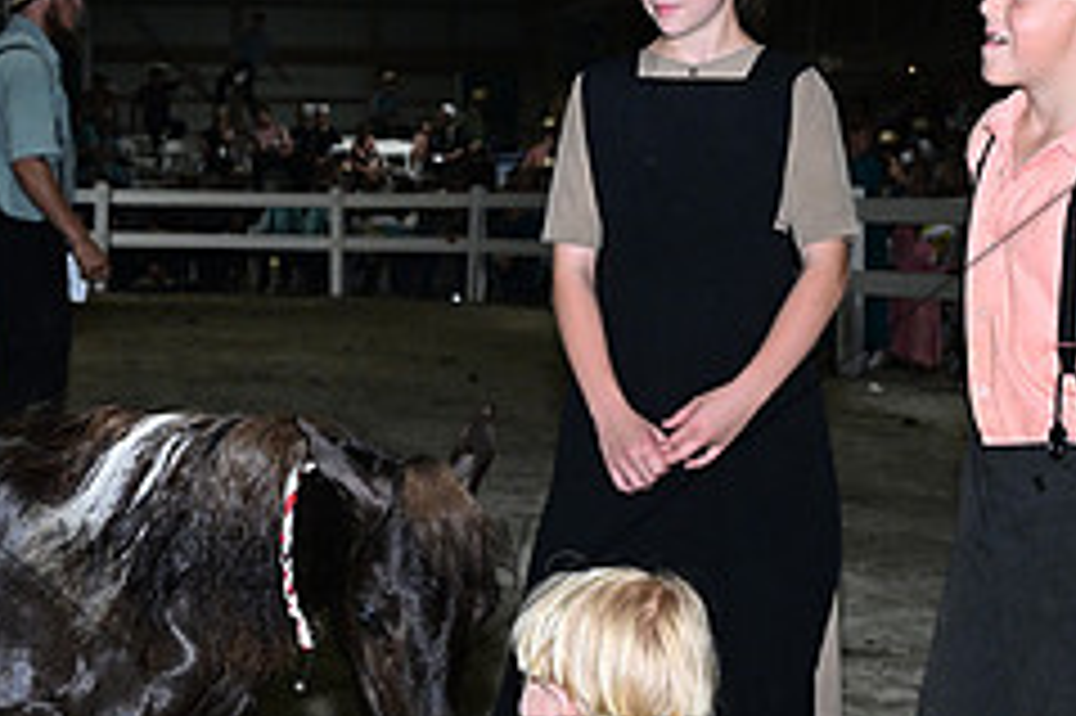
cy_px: 790
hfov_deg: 19.0
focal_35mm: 107
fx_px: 3196
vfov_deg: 12.6
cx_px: 311
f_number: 7.1
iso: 2000
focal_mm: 44
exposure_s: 1/202
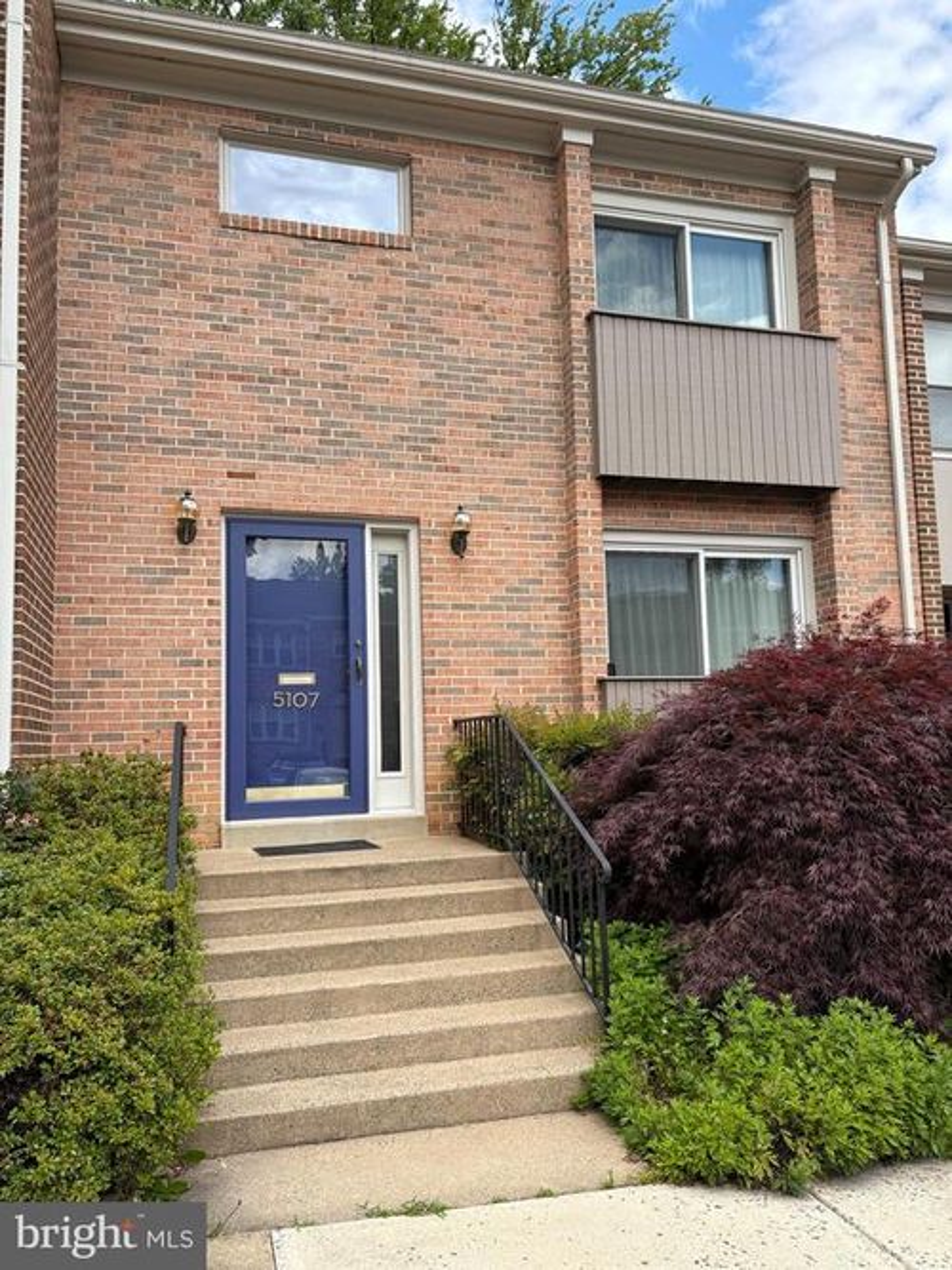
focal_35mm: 26
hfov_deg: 53.0
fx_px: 954
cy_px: 635
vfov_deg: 67.3
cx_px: 476
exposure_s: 1/1344
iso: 50
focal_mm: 5.96
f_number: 1.6
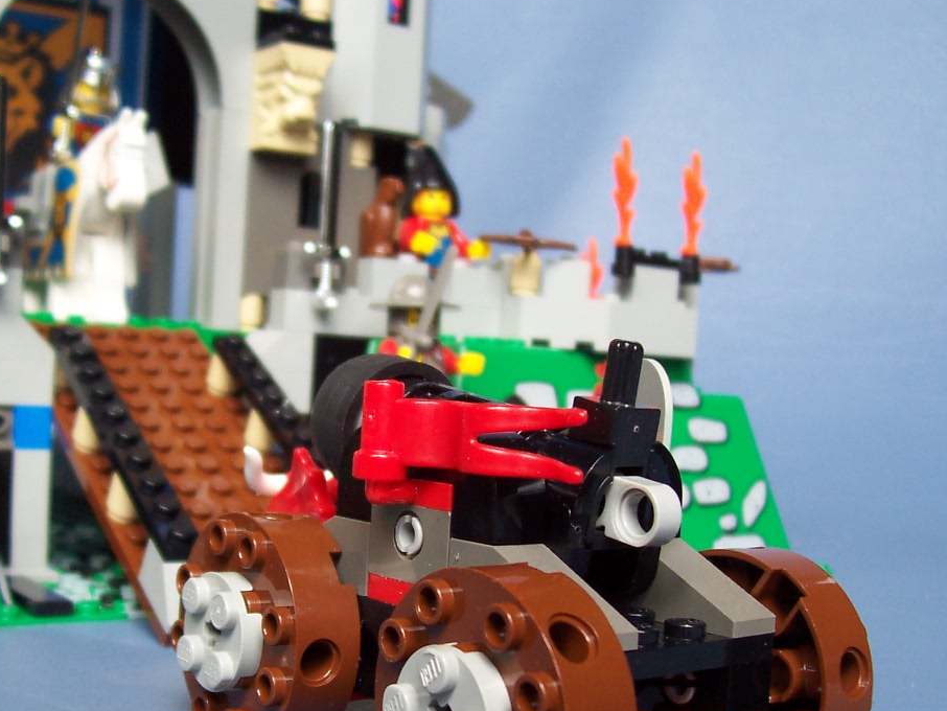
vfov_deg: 29.5
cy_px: 455
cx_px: 378
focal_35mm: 49
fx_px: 1341
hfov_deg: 38.7
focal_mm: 5.6
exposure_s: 1/250
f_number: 2.8
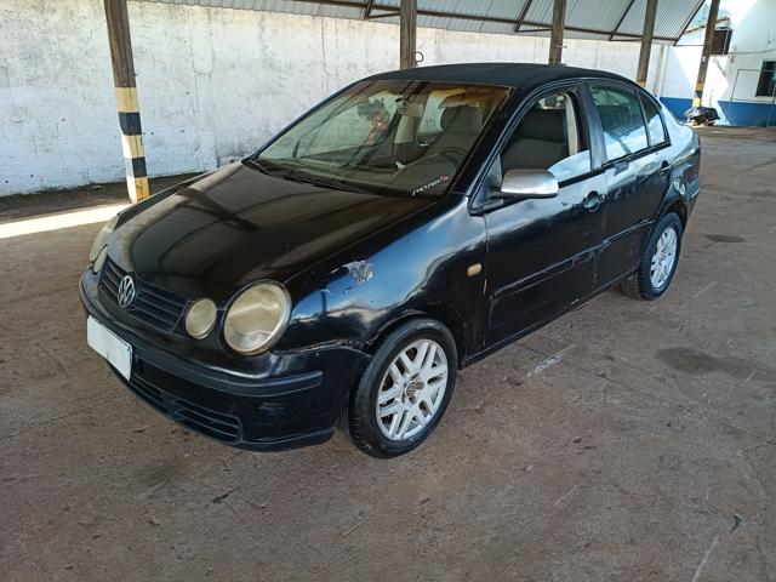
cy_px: 291
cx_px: 388
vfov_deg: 53.1
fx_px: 583
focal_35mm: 26
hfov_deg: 67.3
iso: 143
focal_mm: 4.81
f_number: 1.8
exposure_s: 1/138
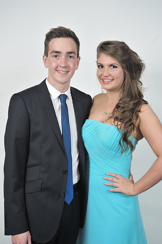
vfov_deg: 31.0
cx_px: 81
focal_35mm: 65
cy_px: 122
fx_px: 439
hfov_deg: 20.9
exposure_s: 1/160
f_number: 7.1
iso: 1000
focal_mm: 65
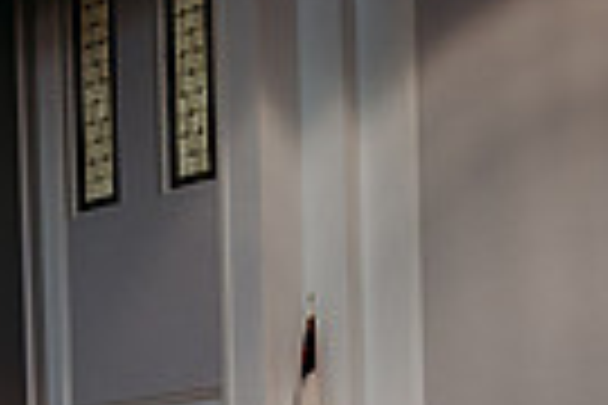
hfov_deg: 18.0
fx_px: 1739
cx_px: -266
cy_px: 695
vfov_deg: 12.3
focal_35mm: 103
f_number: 2.5
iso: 640
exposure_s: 1/160
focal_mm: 24
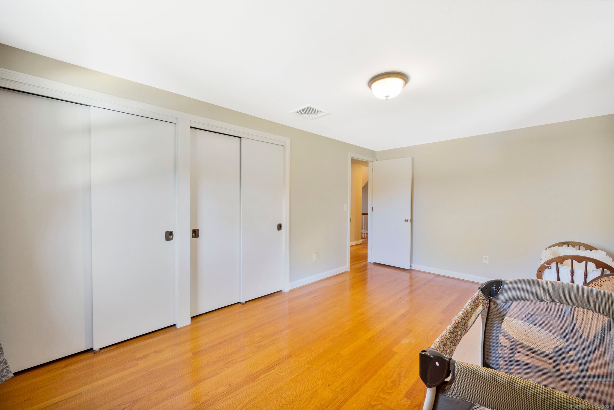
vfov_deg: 81.2
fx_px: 239
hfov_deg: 104.3
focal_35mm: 14
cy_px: 205
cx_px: 307
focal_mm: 14
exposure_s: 1/3
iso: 800
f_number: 10
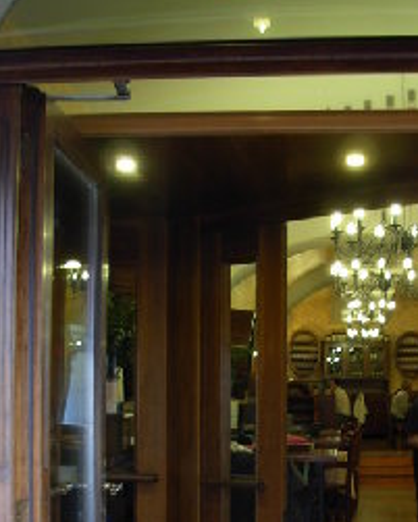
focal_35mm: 71
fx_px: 1097
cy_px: 349
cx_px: 289
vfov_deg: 26.6
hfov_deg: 21.5
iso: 79
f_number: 2.9
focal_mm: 6.3
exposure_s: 1/4
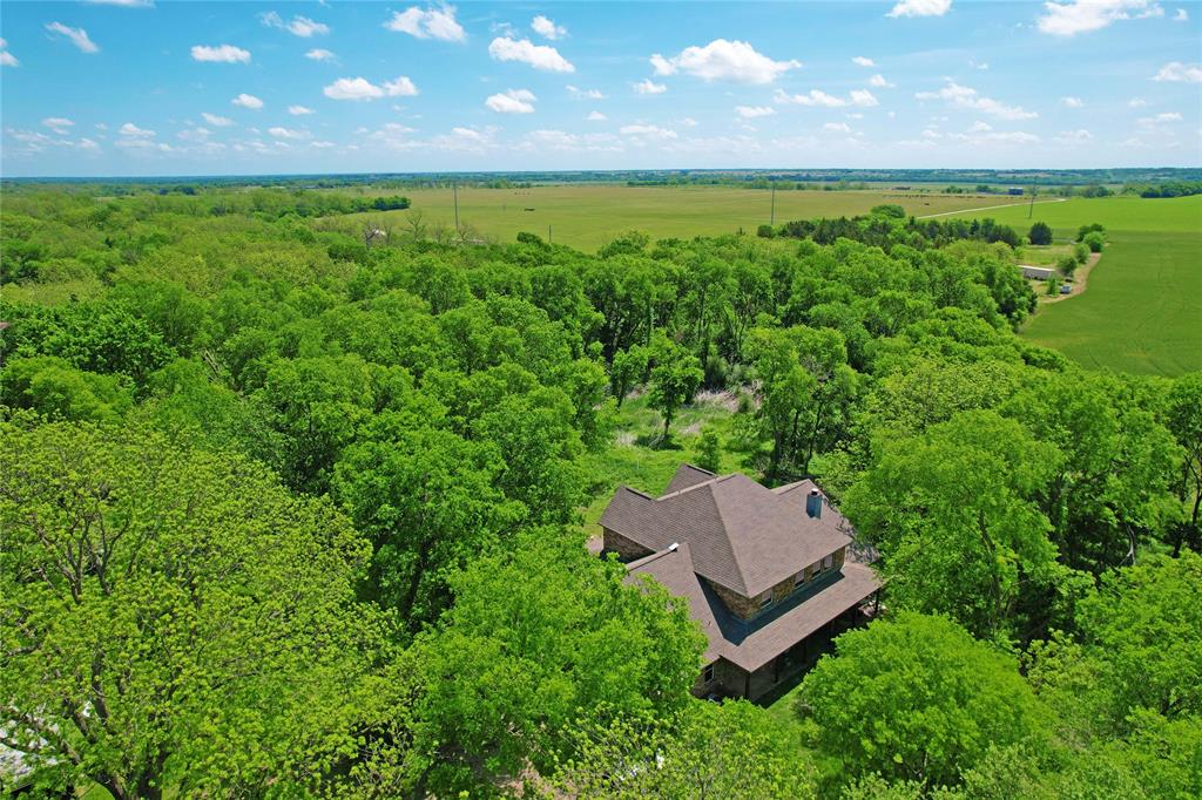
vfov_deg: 57.2
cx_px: 601
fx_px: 734
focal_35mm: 22
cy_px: 400
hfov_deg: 78.6
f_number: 2.8
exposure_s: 1/2000
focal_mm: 8.38
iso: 100
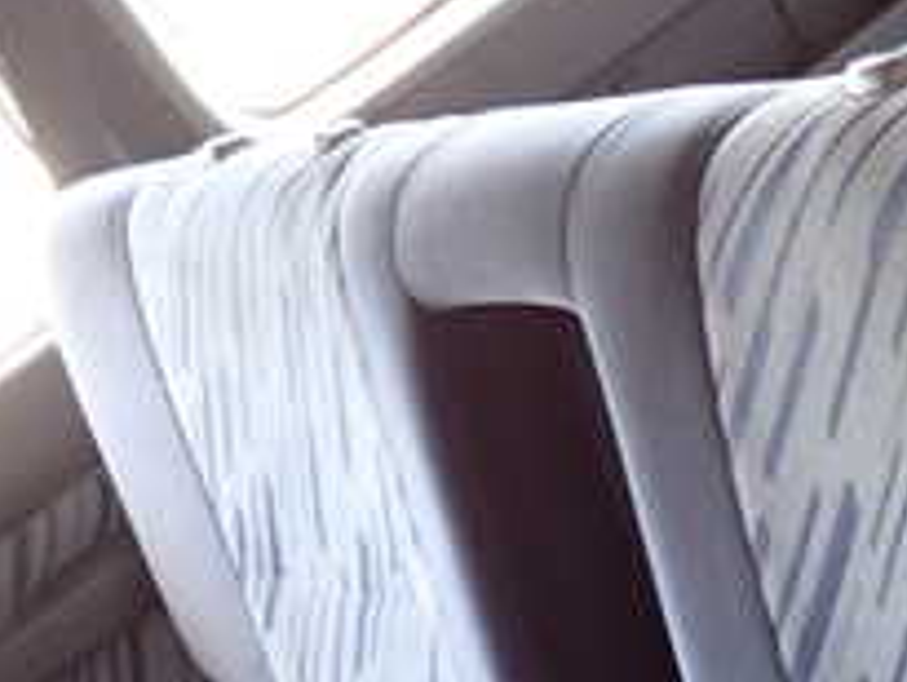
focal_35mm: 73
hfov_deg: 25.0
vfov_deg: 19.4
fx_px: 1914
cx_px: 965
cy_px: 726
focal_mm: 4.5
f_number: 2
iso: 200
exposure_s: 1/30
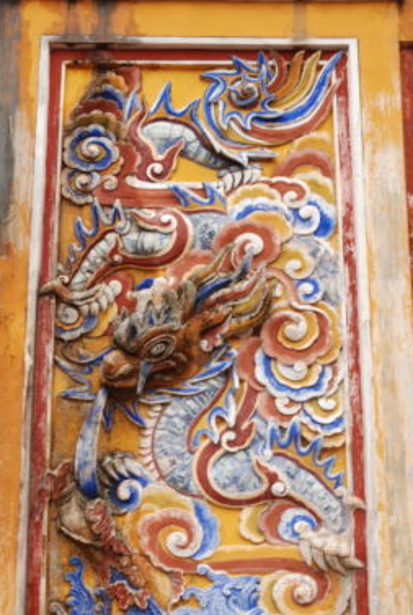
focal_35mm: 54
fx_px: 919
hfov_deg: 25.3
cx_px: 200
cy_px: 362
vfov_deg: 36.9
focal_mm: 27
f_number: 11
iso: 200
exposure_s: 1/15
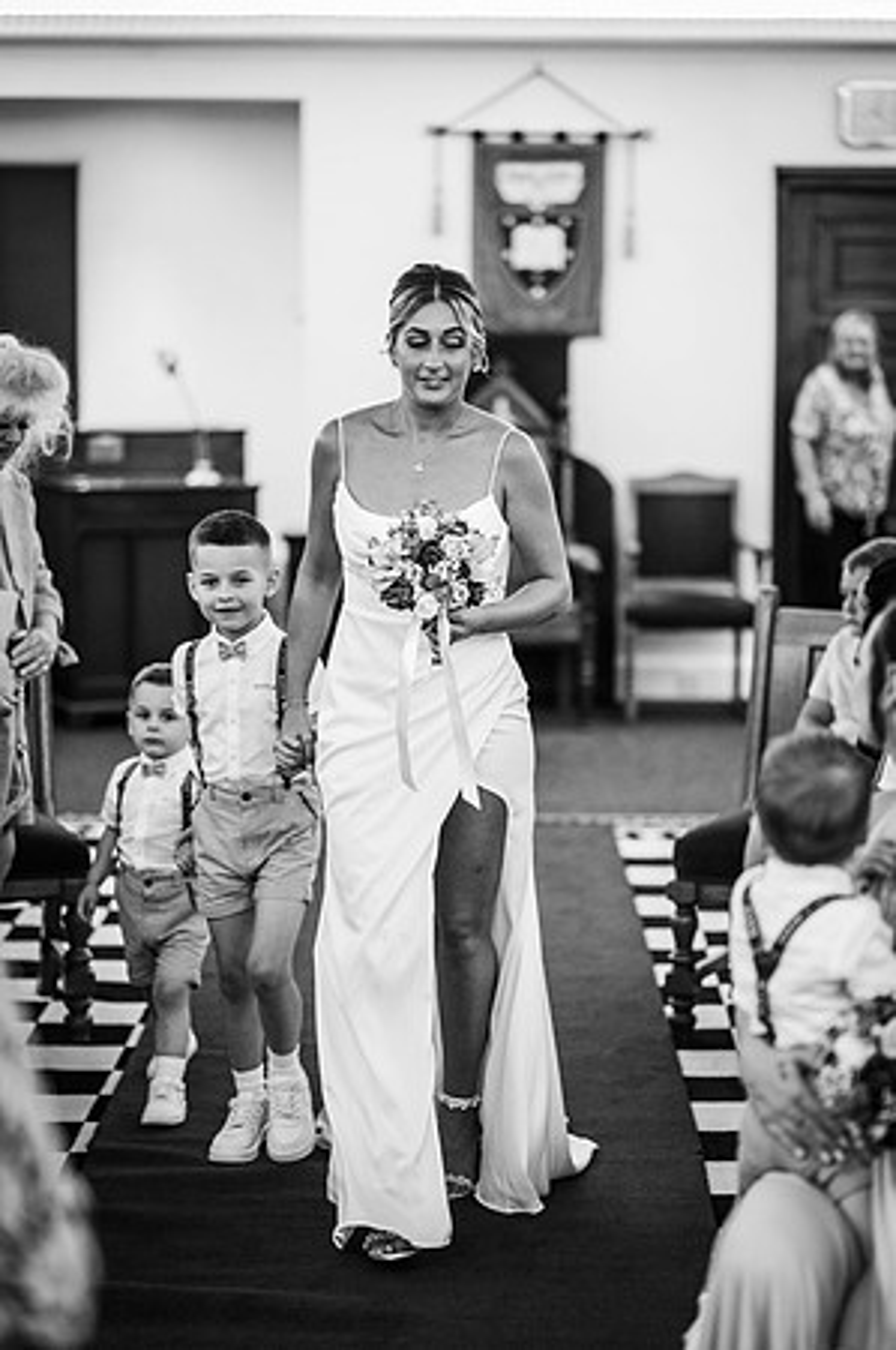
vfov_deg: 23.9
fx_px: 3180
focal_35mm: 85
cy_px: 675
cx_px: 448
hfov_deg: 16.0
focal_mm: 85
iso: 900
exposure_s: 1/200
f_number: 1.8
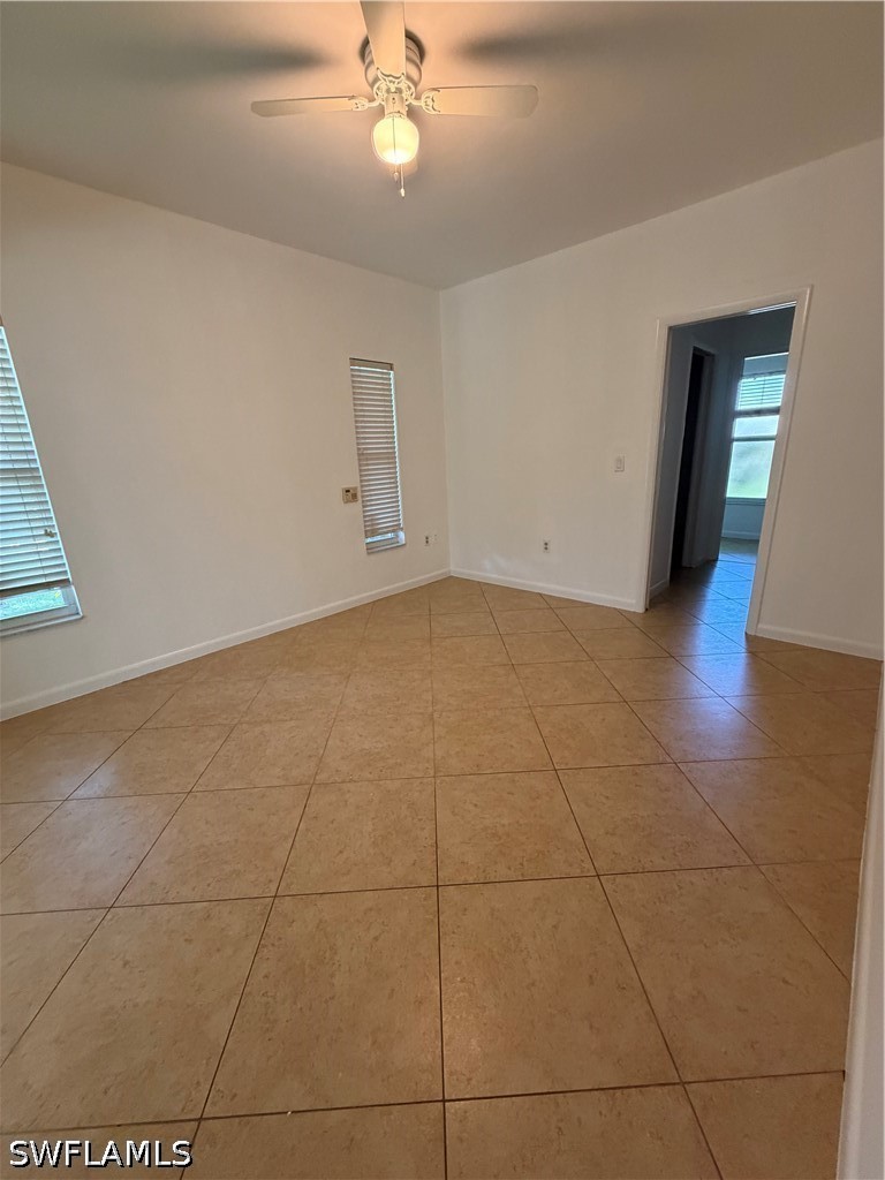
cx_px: 442
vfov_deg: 102.1
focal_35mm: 14
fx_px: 477
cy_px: 590
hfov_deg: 85.7
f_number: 2.2
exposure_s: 1/60
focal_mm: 2.22
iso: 400
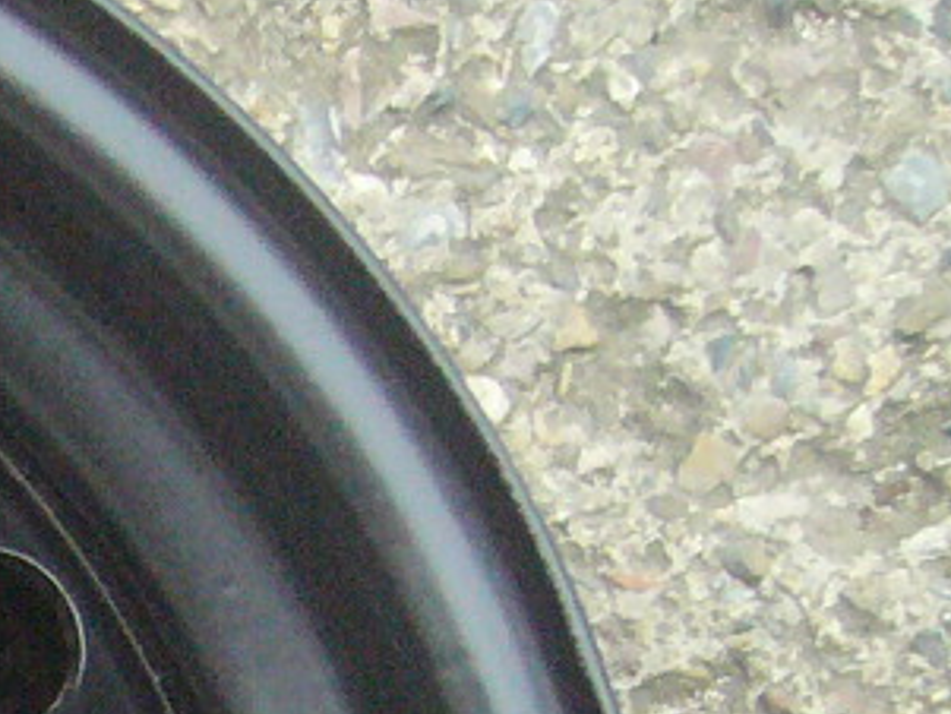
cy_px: 1175
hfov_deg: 12.0
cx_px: -844
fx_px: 4095
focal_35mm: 149
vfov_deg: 9.6
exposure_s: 1/320
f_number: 2.8
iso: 400
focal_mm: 5.8
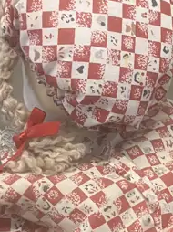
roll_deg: +2.8
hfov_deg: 12.4
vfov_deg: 17.2
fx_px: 754
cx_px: 265
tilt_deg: -20.4
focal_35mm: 113
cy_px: 210
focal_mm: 3.99
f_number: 1.8
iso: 160
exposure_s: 1/50
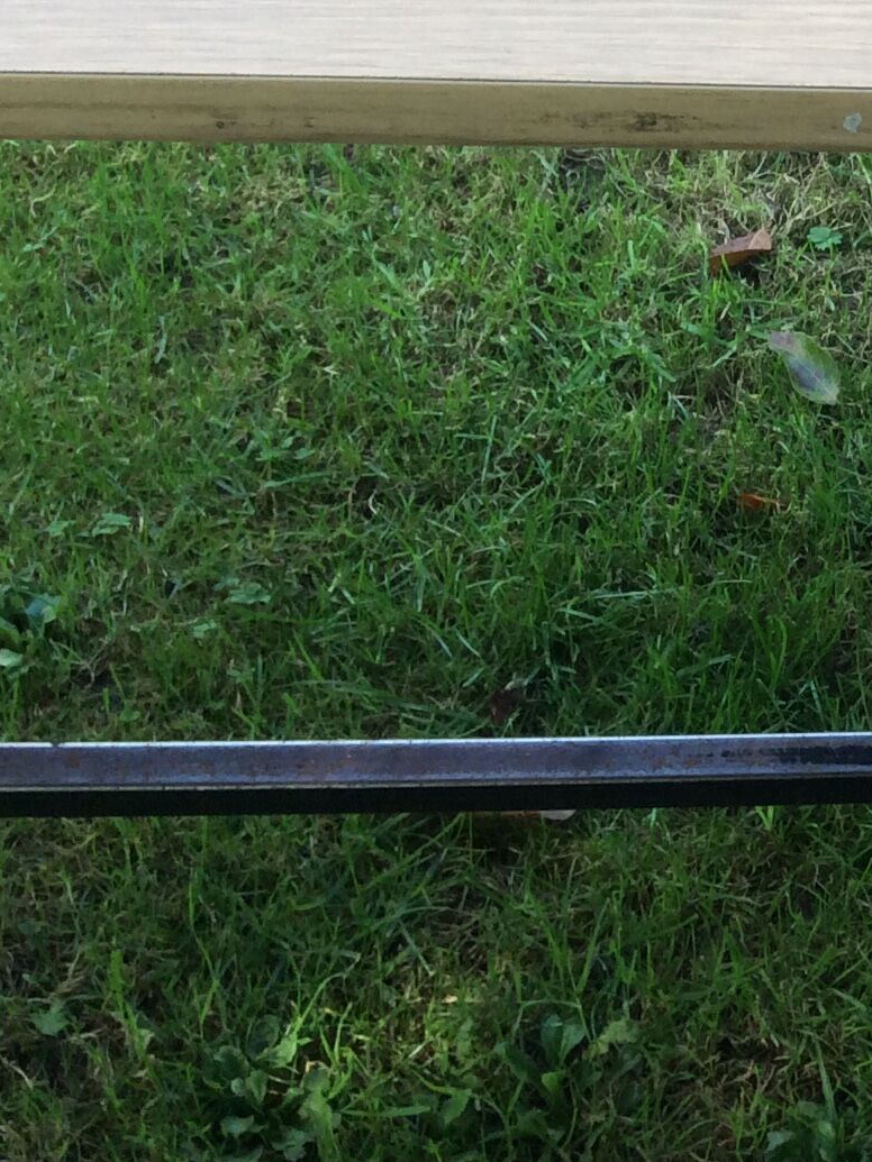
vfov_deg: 24.3
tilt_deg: -49.7
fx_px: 2688
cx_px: 1221
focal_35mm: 80
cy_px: 422
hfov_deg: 17.0
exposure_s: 1/142
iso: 32
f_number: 2.4
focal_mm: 3.3
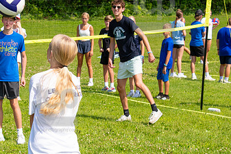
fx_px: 827
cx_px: 57
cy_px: 108
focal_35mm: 129
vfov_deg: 10.6
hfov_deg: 15.8
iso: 200
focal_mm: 50
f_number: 5.6
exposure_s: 1/800
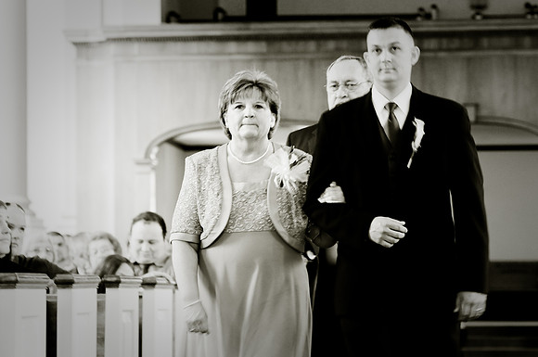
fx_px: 2283
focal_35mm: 153
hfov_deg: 13.4
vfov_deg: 8.9
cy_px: 178
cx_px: 269
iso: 200
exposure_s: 1/20
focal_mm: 102
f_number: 4
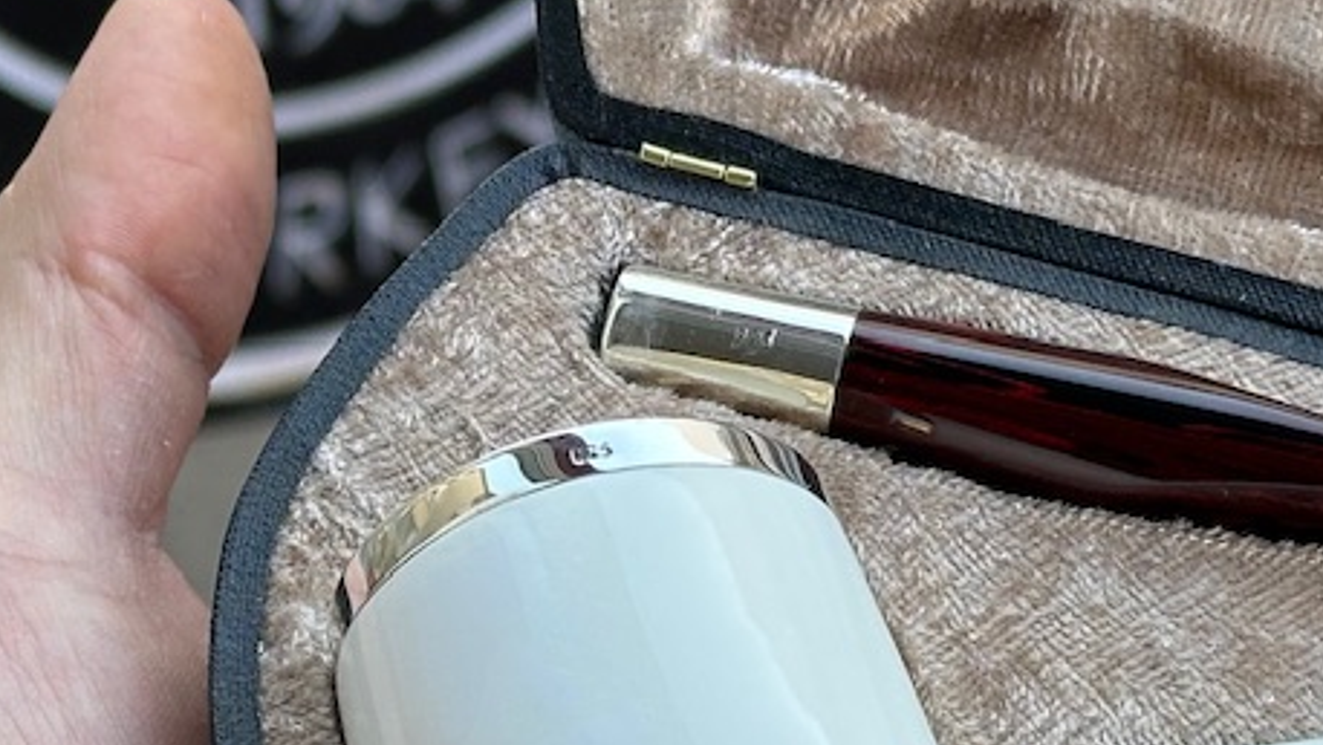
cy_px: 329
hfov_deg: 14.7
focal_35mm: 146
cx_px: 705
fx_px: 5124
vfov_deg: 8.3
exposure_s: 1/216
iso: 50
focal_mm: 6.86
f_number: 1.78
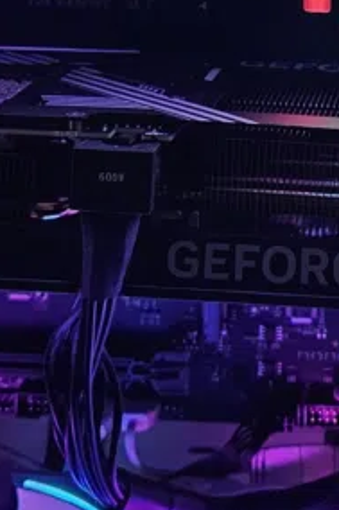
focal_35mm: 115
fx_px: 1626
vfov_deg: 17.0
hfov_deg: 11.7
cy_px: -101
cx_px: 369
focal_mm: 6.3
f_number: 1.7
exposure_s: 1/100
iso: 250
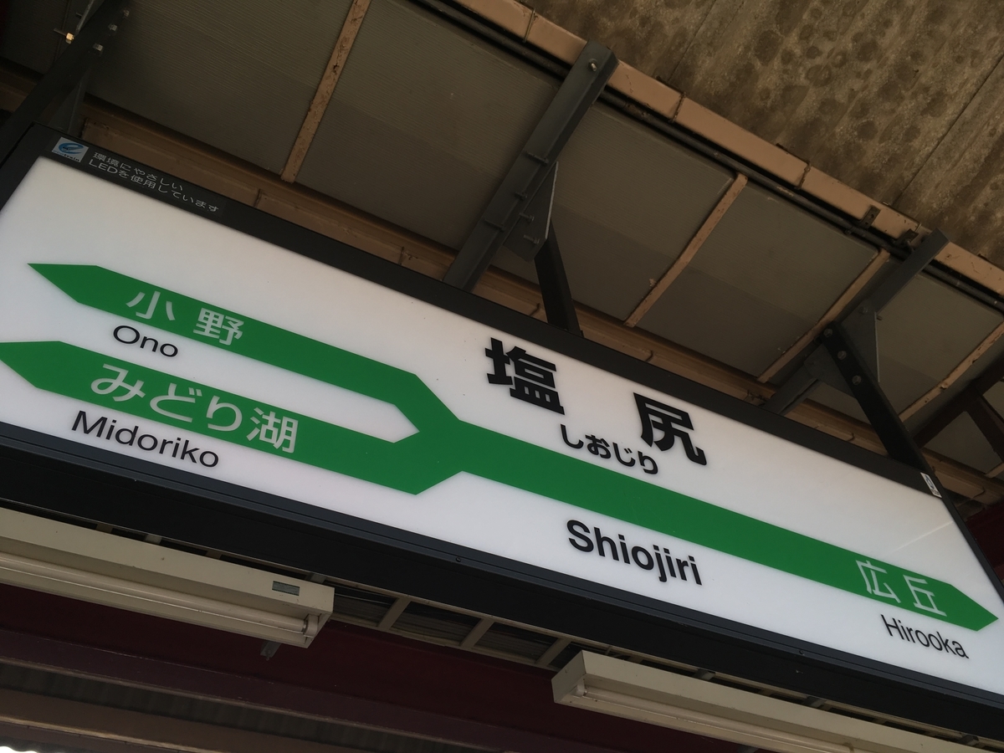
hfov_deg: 61.7
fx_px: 841
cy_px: 376
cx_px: 502
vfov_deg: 48.2
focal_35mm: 29
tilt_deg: +50.7
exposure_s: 1/180
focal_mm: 4.15
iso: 25
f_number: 2.2
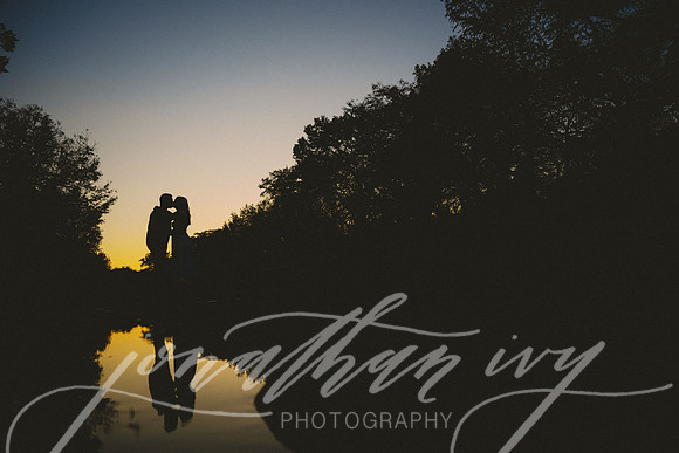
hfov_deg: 73.7
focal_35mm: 24
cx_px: 340
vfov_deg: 53.2
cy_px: 226
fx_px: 453
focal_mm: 24
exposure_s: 1/1600
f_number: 2.8
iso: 125
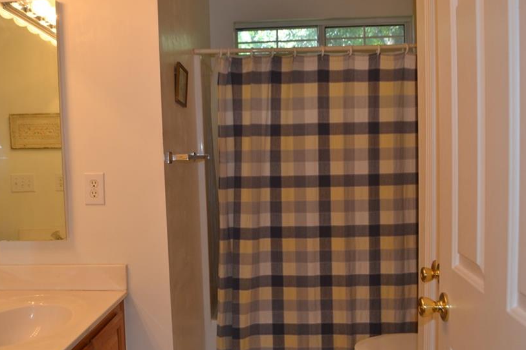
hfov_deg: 55.7
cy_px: 194
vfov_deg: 38.8
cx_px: 241
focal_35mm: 34
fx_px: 497
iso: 400
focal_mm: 18
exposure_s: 1/100
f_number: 4
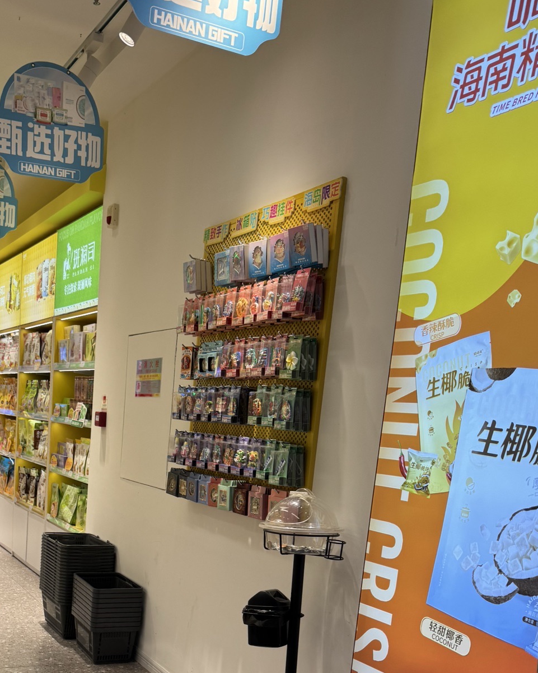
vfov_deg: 44.4
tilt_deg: -6.1
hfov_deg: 37.5
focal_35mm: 39
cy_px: 544
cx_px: 146
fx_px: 776
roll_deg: -1.5
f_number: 1.78
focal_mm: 6.76
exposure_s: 1/293
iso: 80
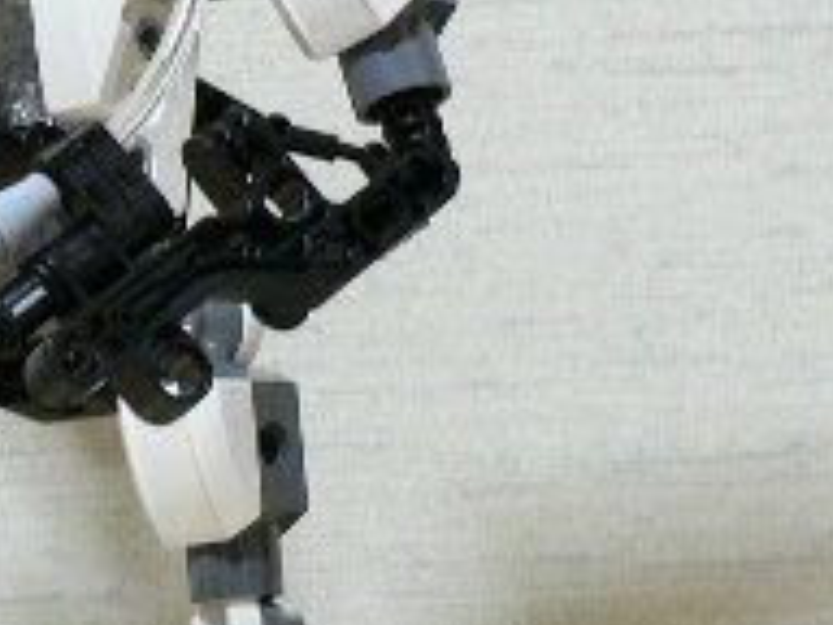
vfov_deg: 12.3
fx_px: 2888
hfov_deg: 16.3
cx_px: 121
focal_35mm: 120
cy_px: 378
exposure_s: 1/10
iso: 200
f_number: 2.8
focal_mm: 6
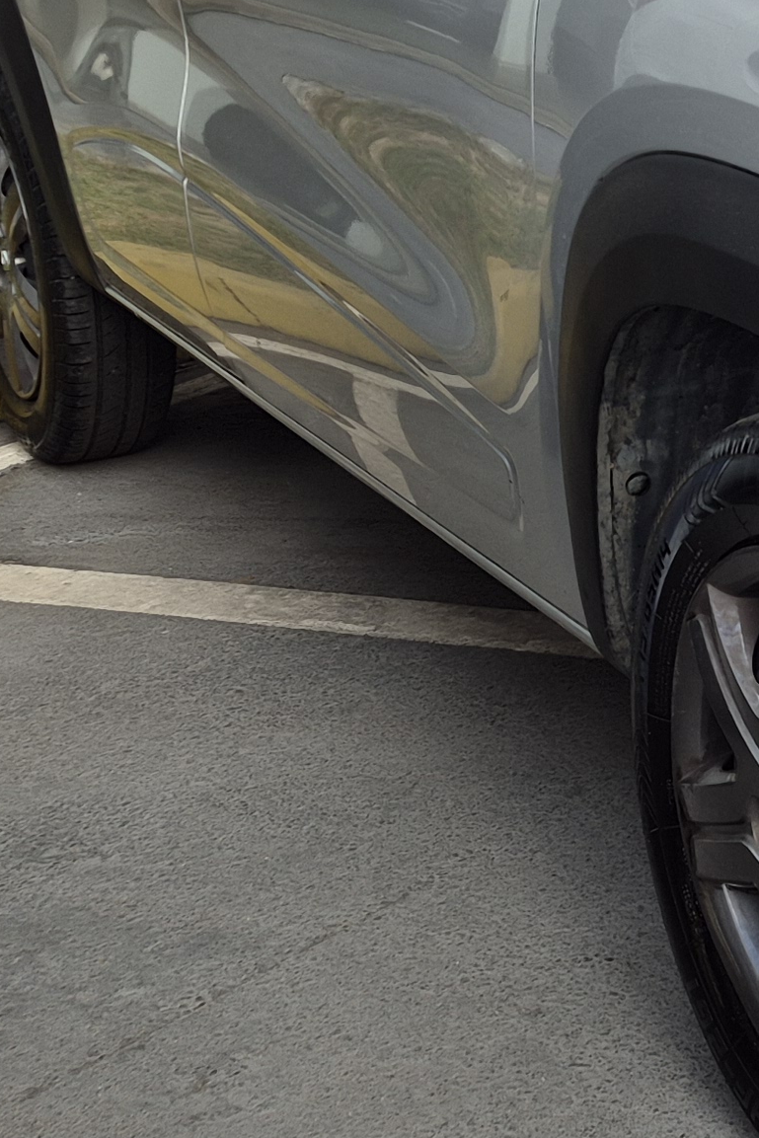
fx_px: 2624
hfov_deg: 14.9
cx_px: 1252
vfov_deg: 24.1
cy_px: 228
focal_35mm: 83
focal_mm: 5.4
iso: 25
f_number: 1.8
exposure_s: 1/622
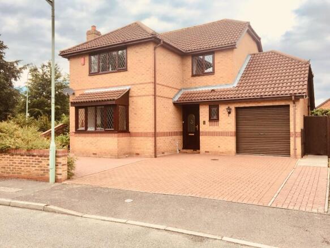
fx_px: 276
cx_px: 165
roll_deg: +0.6
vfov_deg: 48.2
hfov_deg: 61.7
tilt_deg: +0.6
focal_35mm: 29
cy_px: 124
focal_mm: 4.15
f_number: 2.2
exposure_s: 1/686
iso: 25
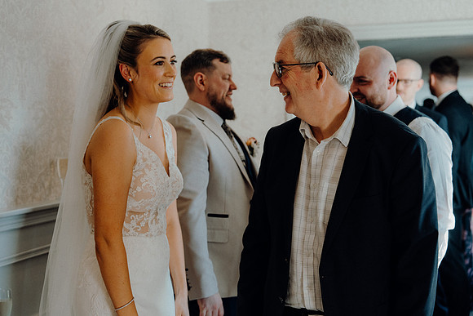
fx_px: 723
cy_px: 158
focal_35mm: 55
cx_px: 236
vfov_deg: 24.6
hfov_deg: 36.2
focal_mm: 55
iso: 800
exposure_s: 1/200
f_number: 3.5
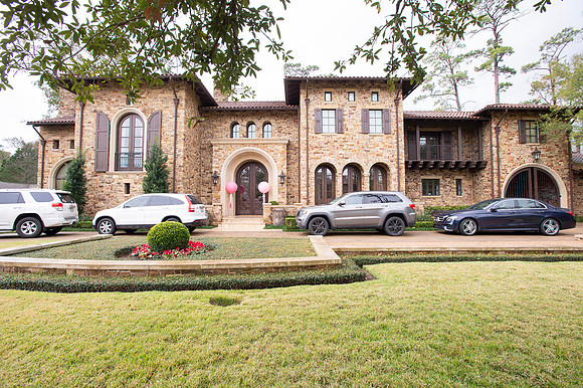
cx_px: 292
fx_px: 275
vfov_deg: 70.4
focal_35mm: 17
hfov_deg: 93.3
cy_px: 194
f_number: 10
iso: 200
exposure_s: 1/125
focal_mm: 17
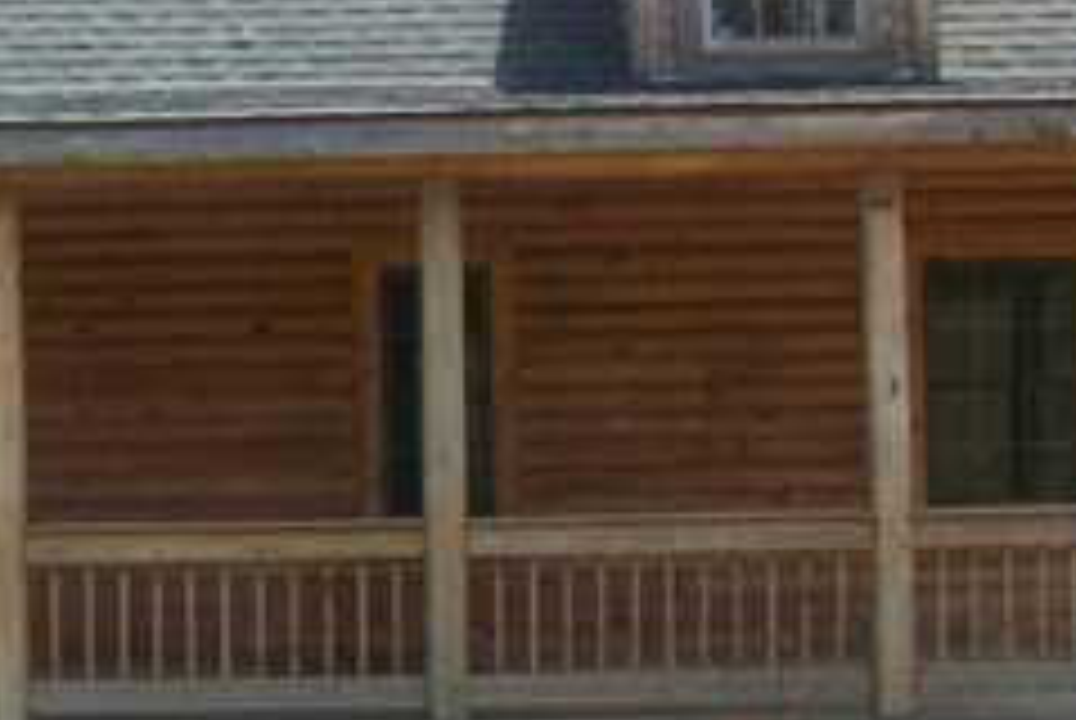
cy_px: 189
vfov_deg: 15.3
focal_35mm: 89
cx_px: 63
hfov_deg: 22.2
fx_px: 2663
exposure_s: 1/400
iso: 64
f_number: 2.8
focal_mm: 5.7
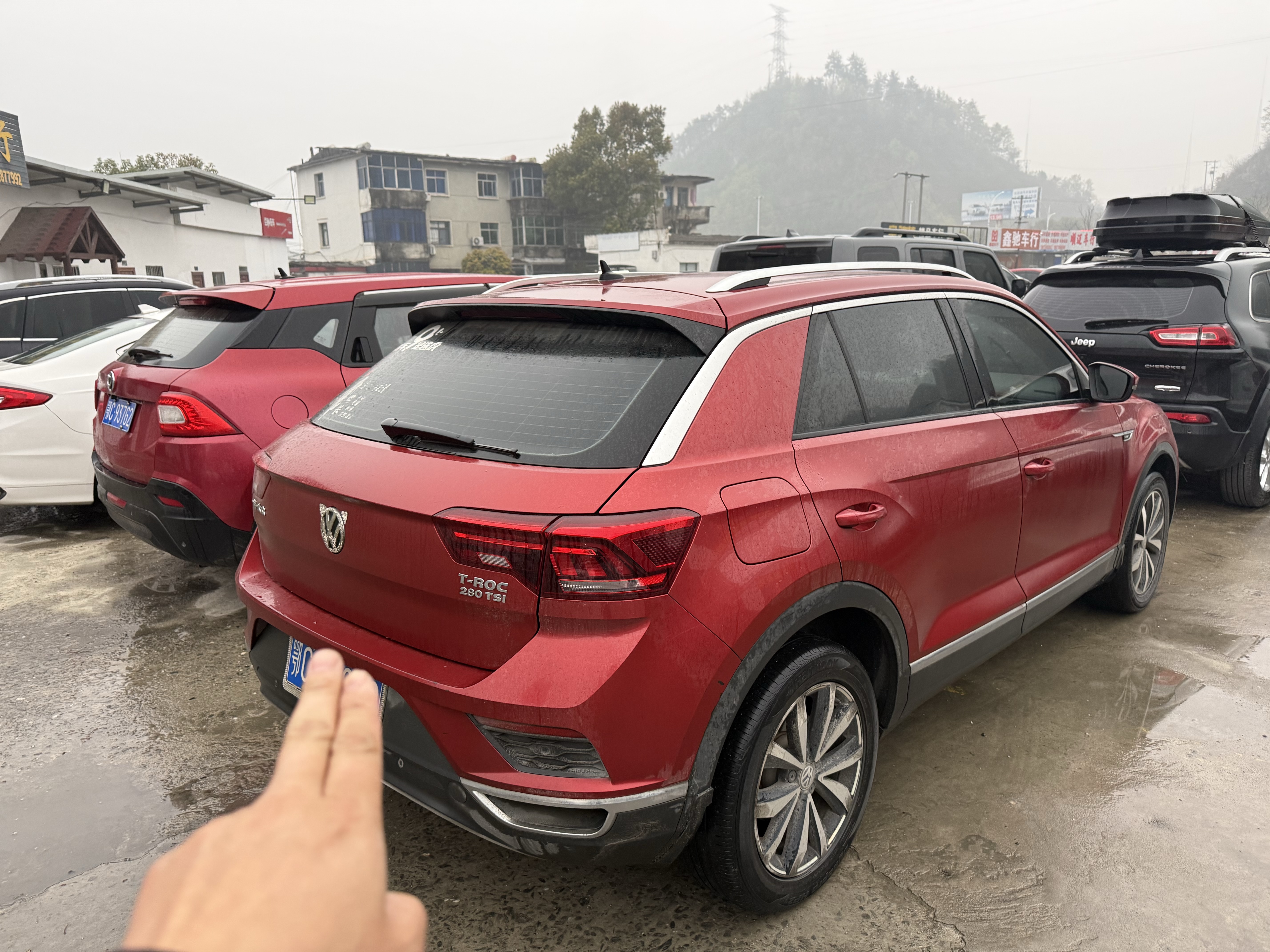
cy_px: 476
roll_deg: +0.5
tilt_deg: -12.5
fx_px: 881
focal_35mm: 24
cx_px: 635
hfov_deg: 71.6
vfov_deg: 56.8
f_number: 1.78
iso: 200
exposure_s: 1/70
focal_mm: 6.76
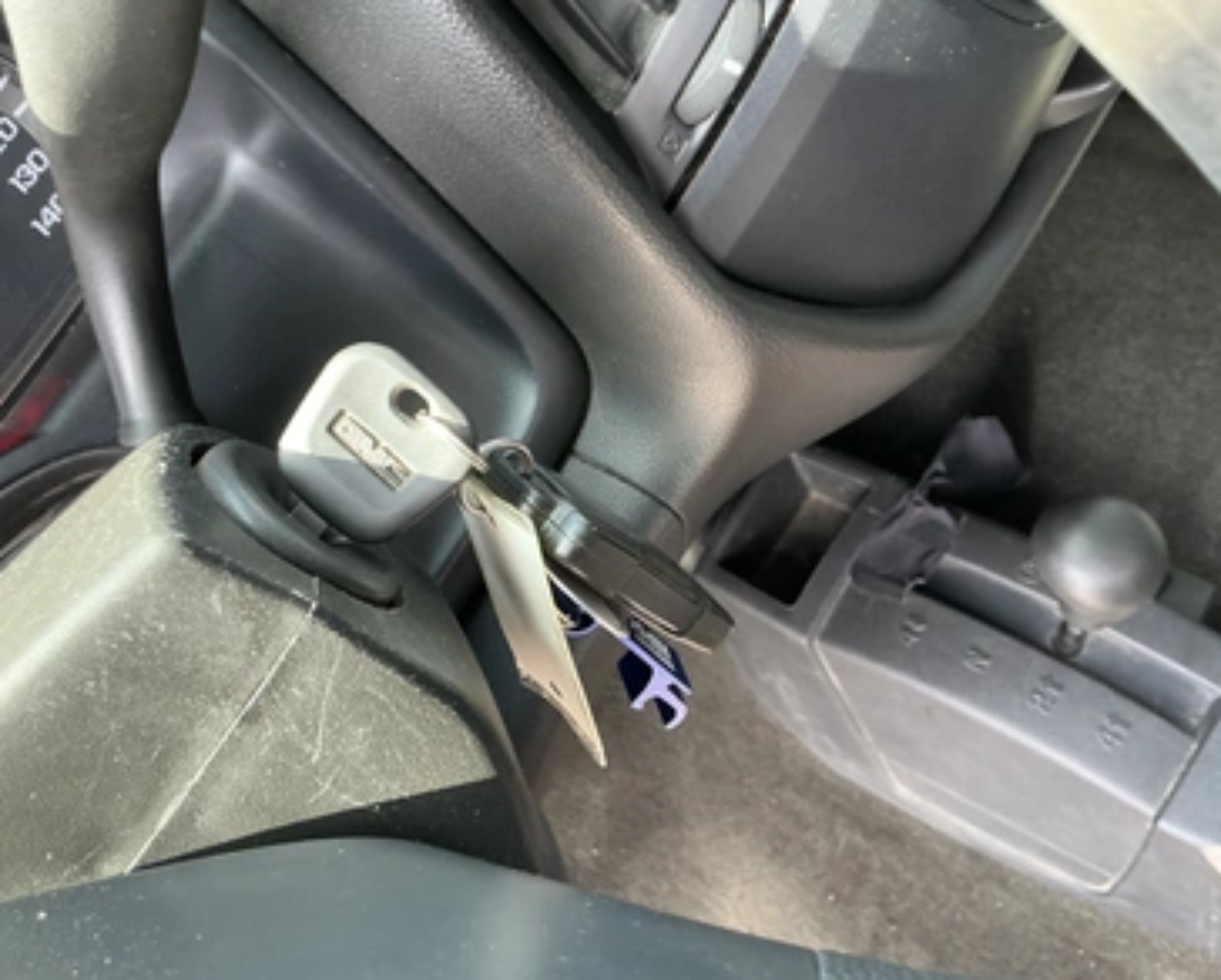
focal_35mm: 30
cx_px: 564
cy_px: 497
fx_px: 1085
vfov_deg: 48.6
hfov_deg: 58.6
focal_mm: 3
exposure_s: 1/60
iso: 80
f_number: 1.8
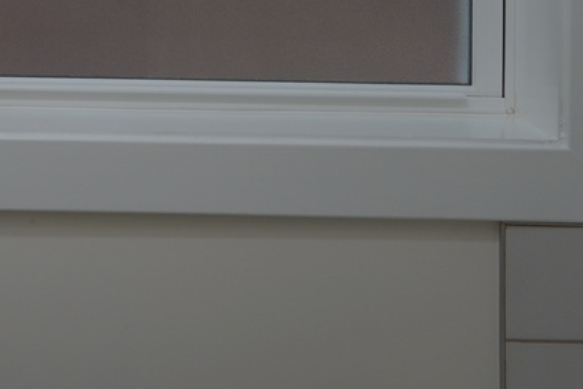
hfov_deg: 17.1
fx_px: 1862
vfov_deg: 11.3
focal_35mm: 115
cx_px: -83
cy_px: -246
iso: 100
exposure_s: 1/40
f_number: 4
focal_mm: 20
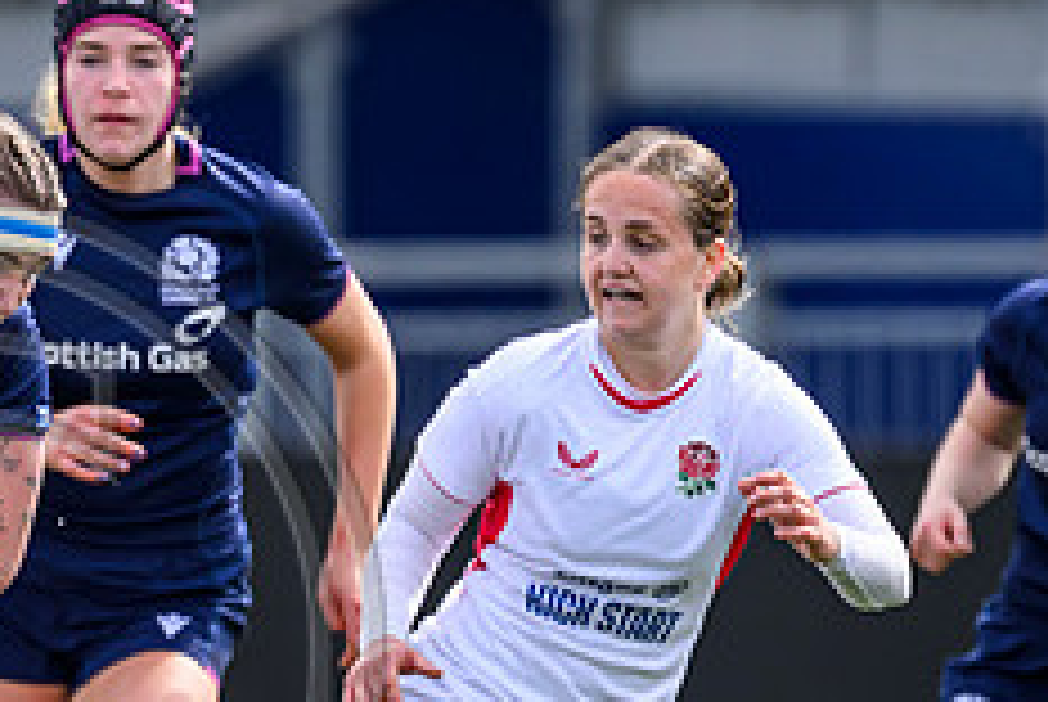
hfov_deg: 1.1
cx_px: -185
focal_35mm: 1899
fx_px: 55351
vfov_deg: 0.7
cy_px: 517
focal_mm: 560
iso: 500
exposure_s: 1/2000
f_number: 4
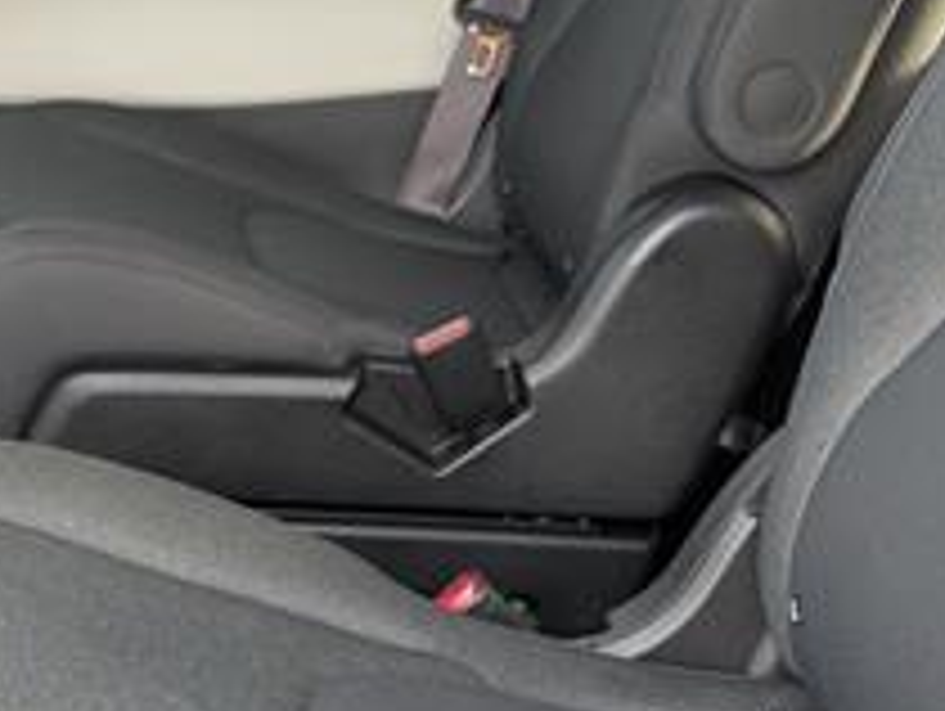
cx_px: 36
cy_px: 698
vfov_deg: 19.7
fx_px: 1995
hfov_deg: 25.5
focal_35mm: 73
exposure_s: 1/133
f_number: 1.68
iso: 129
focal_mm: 6.9
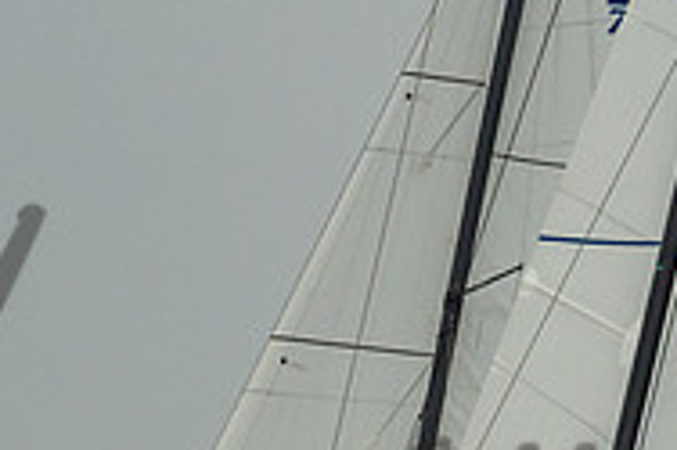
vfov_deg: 2.1
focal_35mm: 661
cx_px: 295
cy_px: 578
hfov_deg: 3.1
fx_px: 12419
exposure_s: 1/3200
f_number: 9
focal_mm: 175
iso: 800
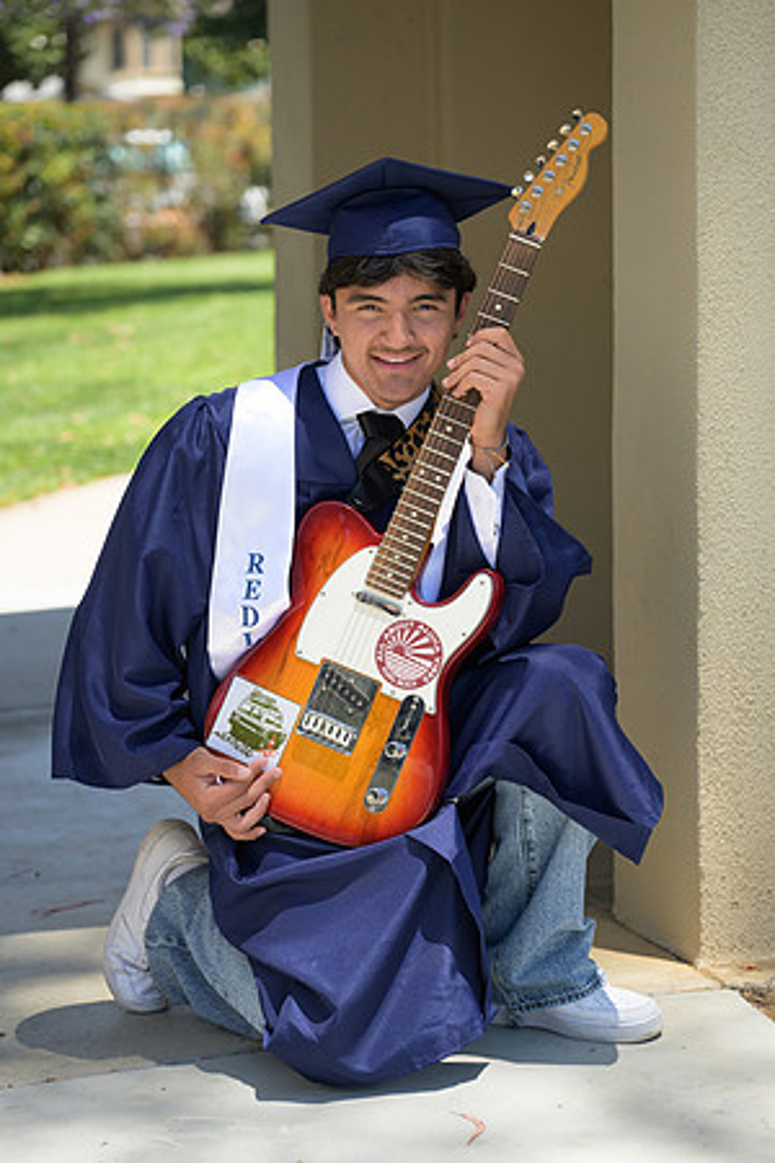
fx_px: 3164
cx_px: 388
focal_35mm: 98
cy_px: 582
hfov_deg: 14.0
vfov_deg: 20.8
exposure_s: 1/3200
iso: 800
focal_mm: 98
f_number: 4
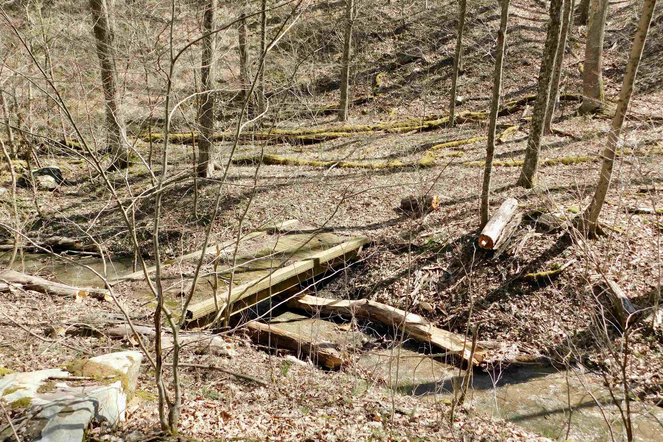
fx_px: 589
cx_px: 323
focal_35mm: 32
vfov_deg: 41.1
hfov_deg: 58.7
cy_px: 206
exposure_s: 1/400
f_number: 3.2
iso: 125
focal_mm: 5.3
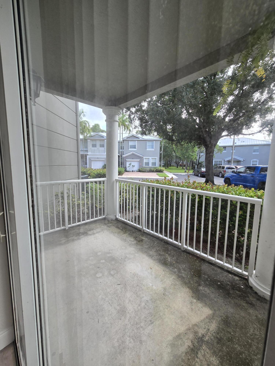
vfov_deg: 106.2
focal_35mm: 13
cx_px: 138
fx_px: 138
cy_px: 183
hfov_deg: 89.9
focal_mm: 2.2
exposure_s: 1/258
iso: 50
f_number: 2.2
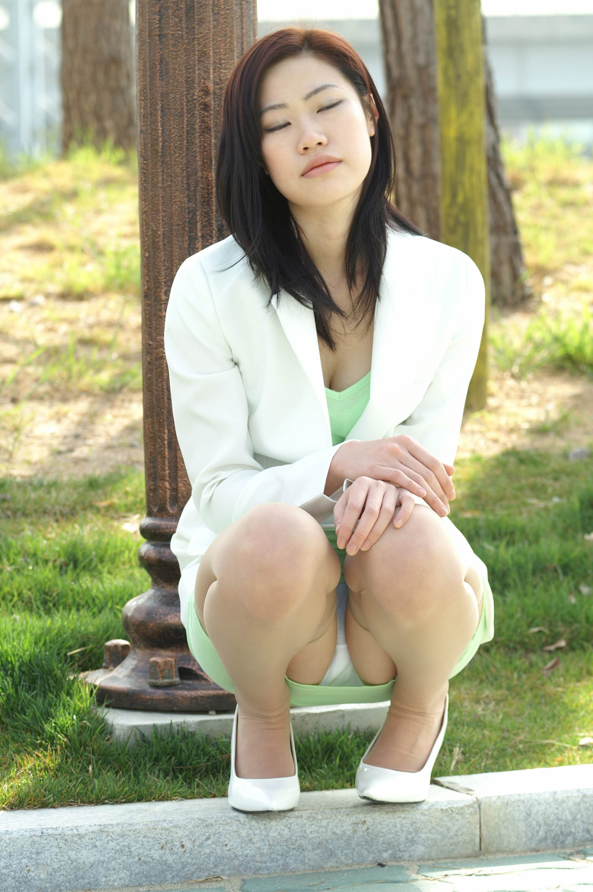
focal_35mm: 120
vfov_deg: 17.1
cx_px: 296
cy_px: 446
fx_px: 2970
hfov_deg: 11.4
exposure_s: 1/160
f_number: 5.6
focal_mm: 80
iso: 100
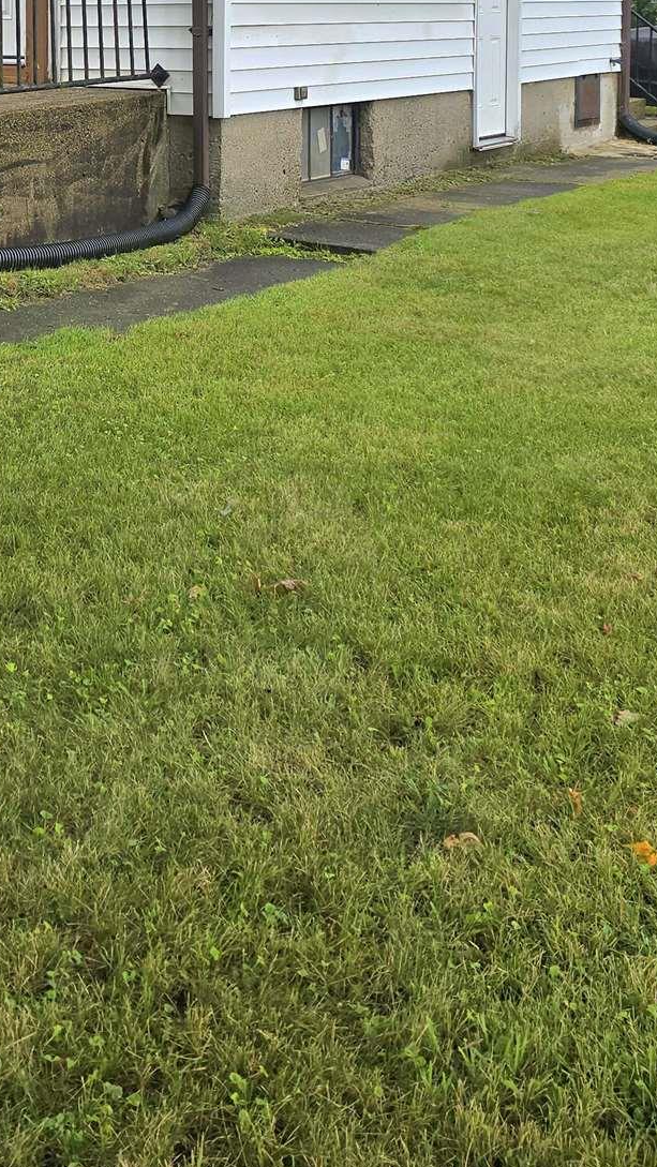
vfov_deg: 36.3
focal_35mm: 53
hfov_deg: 22.0
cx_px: 38
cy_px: 76
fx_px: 1641
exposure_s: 1/145
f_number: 1.7
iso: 12
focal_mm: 6.3
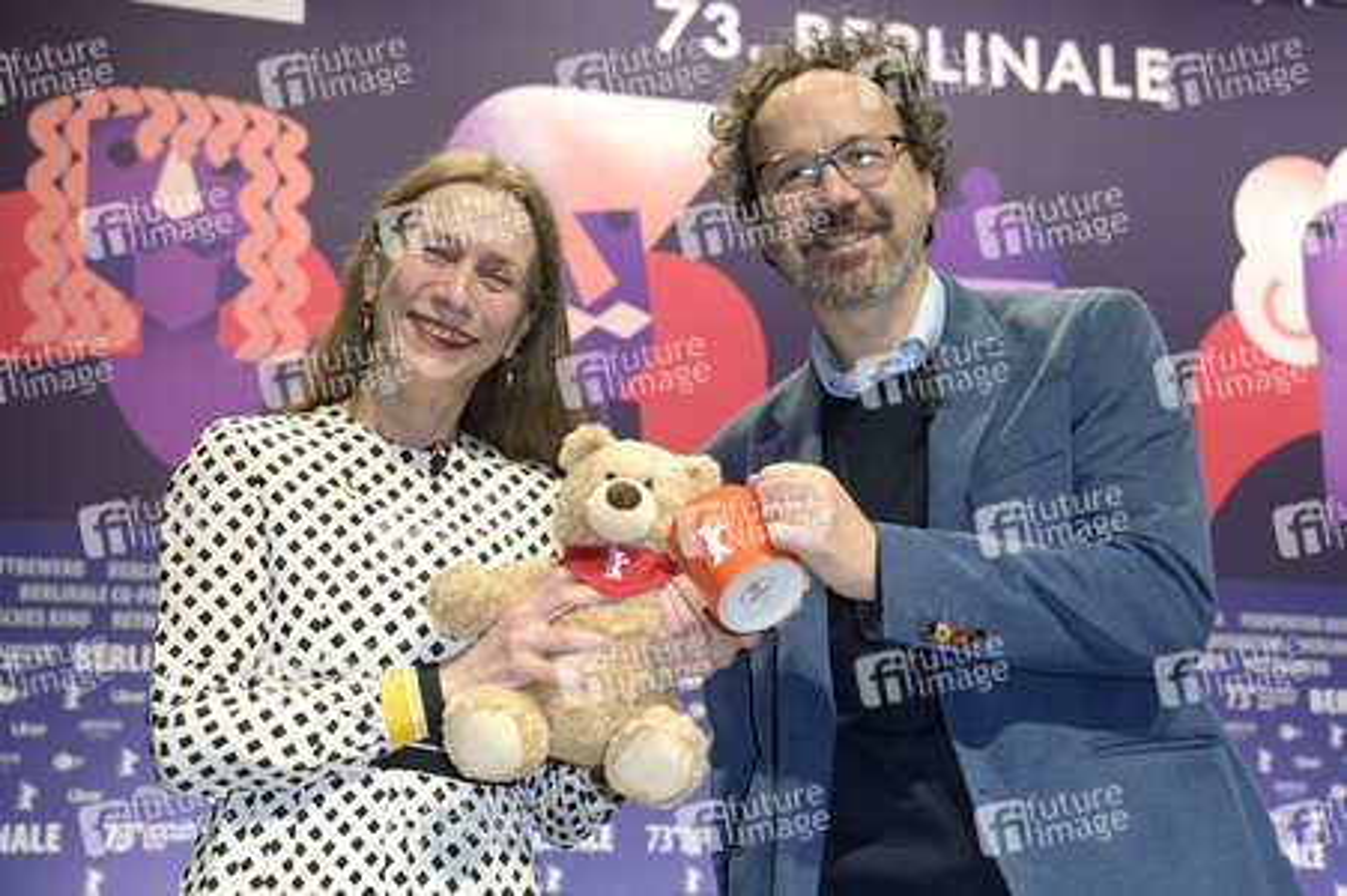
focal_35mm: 56
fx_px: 2094
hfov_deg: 35.7
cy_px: 448
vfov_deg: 24.2
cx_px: 674
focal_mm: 56
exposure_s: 1/100
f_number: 5.6
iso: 2000
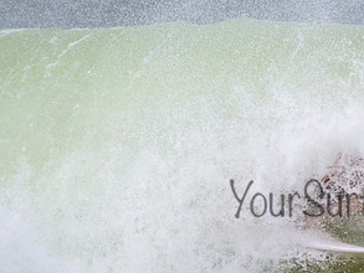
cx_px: 358
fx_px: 16032
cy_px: 188
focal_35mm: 1524
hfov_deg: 1.3
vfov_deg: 1.0
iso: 1400
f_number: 11
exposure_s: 1/2000
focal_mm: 800
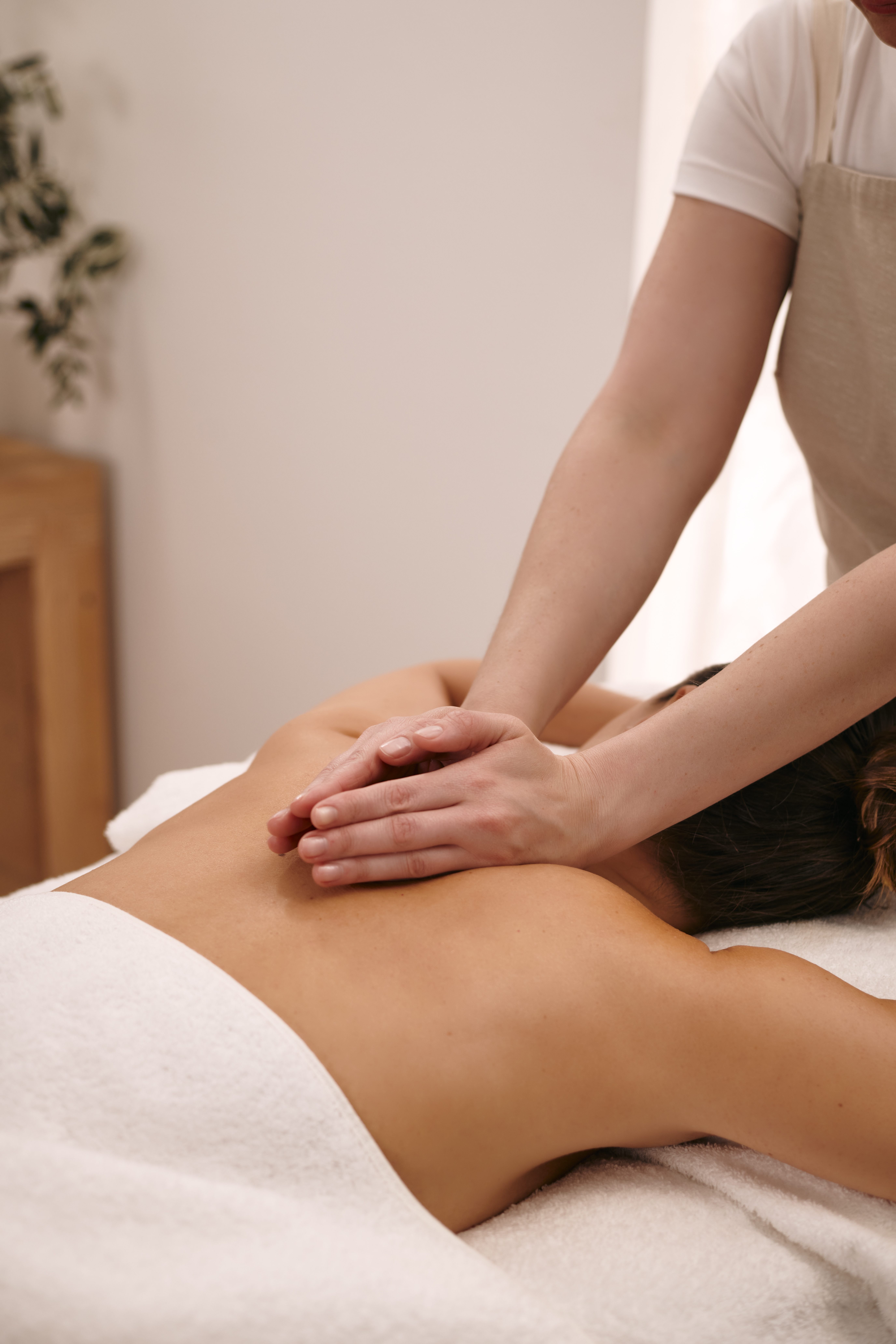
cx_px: 448
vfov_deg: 39.6
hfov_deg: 27.0
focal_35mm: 50
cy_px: 672
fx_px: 1867
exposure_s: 1/200
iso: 250
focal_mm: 50
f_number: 3.5
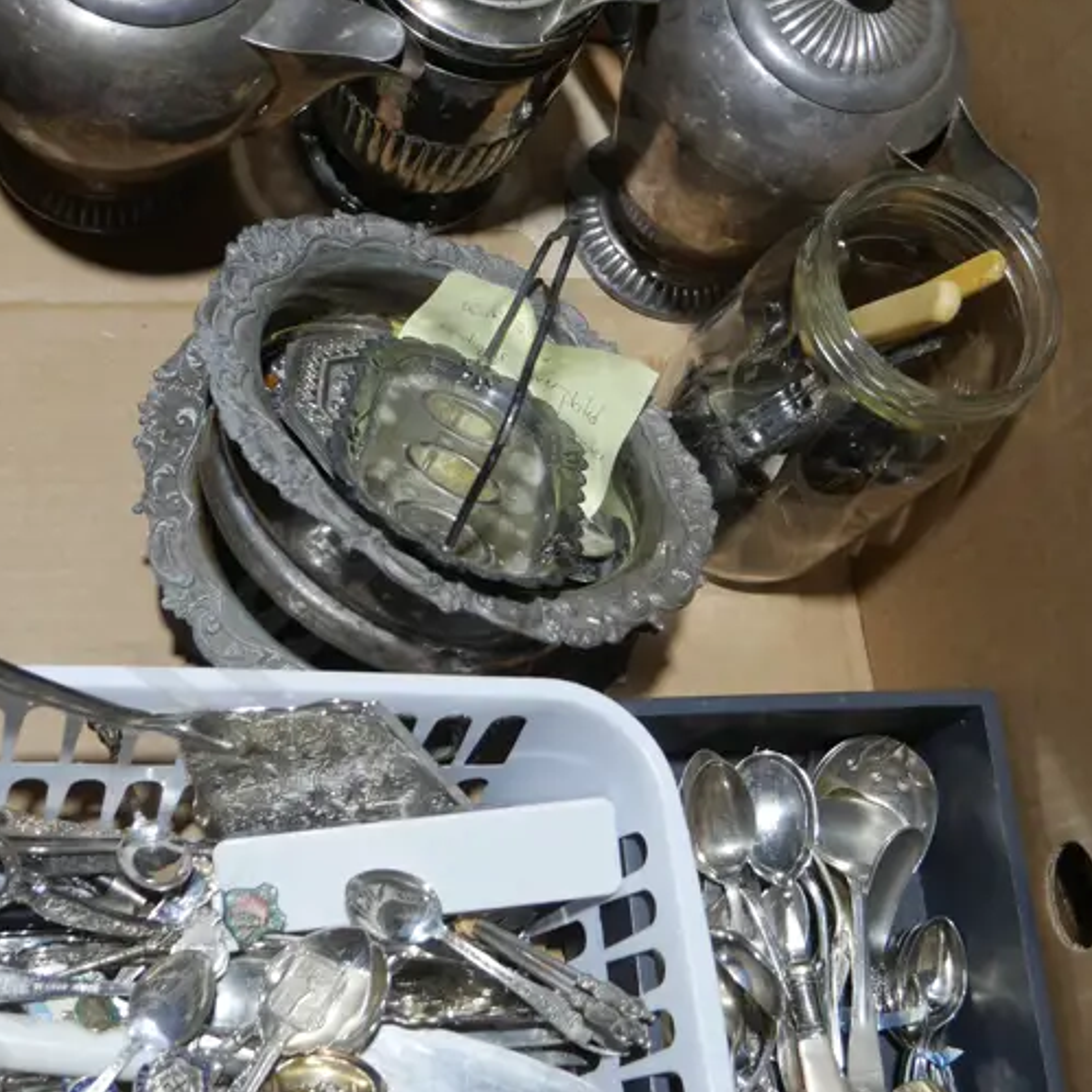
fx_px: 2070
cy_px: 427
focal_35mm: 58
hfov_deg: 29.5
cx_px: 420
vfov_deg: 29.5
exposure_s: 1/100
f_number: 3.6
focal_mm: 16
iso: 200
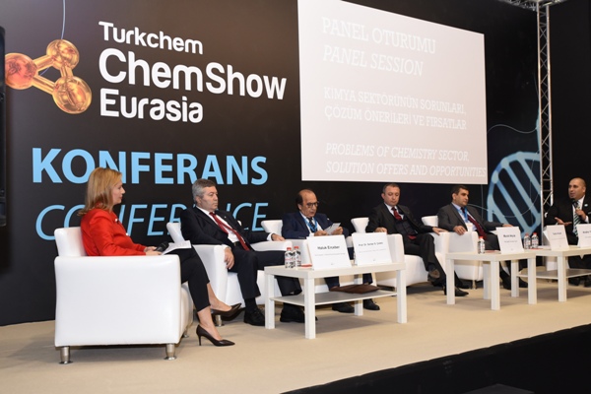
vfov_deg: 37.9
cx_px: 296
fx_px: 575
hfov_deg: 54.4
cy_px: 197
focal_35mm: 35
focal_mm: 35
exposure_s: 1/200
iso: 1250
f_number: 5
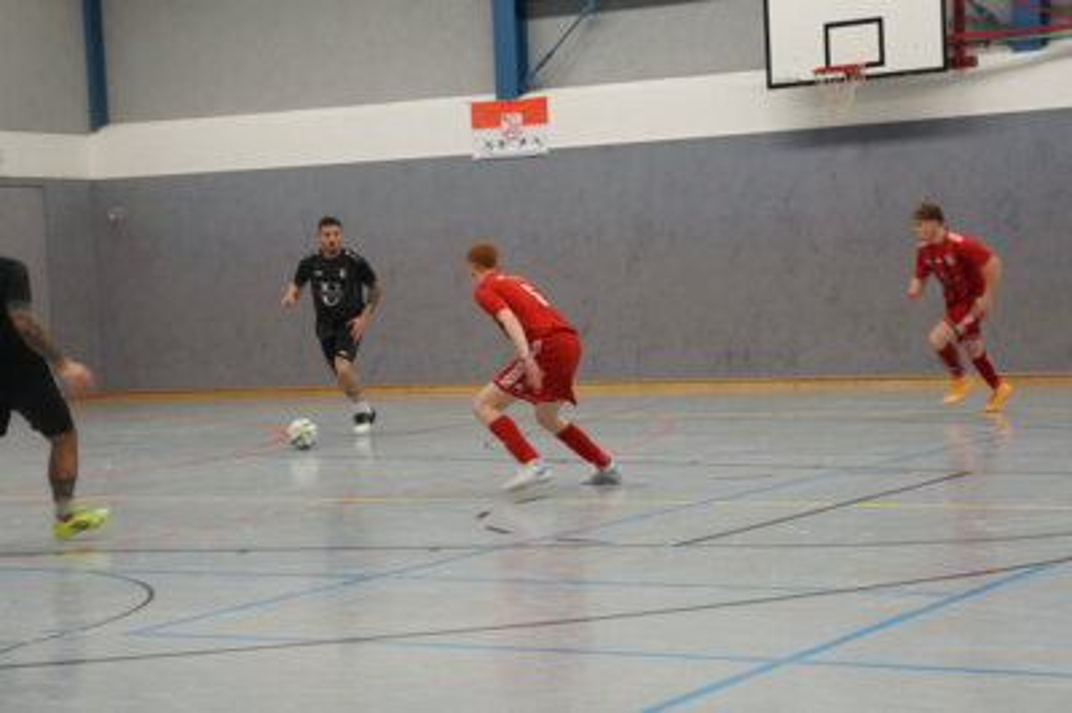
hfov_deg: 24.6
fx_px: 2455
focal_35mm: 82
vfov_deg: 16.5
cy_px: 356
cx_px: 536
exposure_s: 1/100
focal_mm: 55
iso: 1600
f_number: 5.6
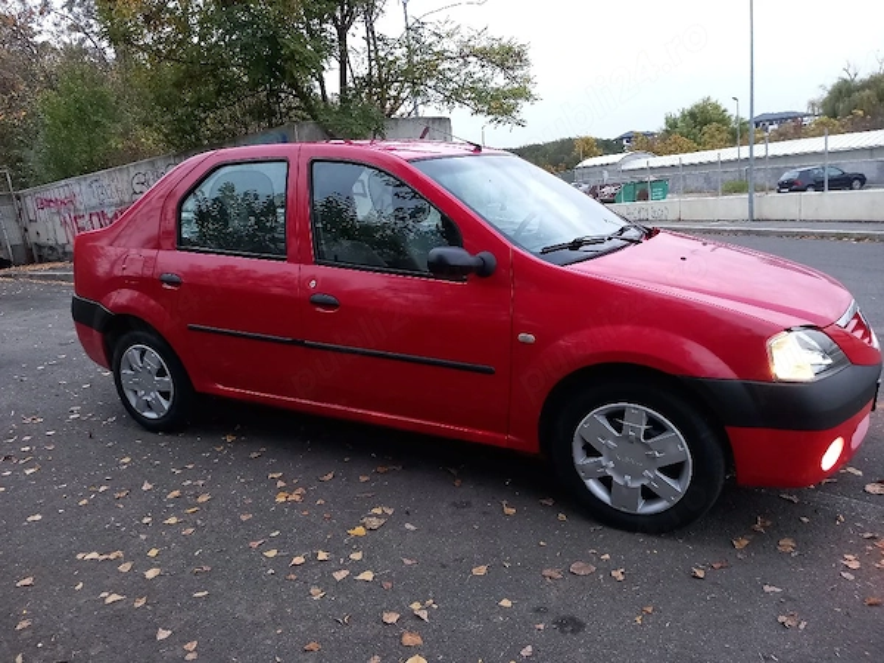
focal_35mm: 27
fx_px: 690
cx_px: 442
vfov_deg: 51.4
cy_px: 332
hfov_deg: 65.3
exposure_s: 1/33
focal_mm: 4
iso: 250
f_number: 1.8
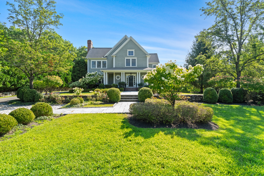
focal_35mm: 18
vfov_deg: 68.6
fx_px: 129
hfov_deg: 91.3
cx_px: 132
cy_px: 88
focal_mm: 17.6
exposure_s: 1/400
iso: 3200
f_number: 11
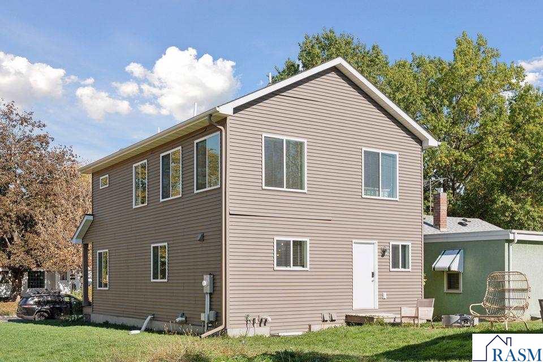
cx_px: 272
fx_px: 618
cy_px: 181
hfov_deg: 47.4
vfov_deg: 32.6
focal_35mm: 41
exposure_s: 1/250
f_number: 6.3
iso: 100
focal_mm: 41
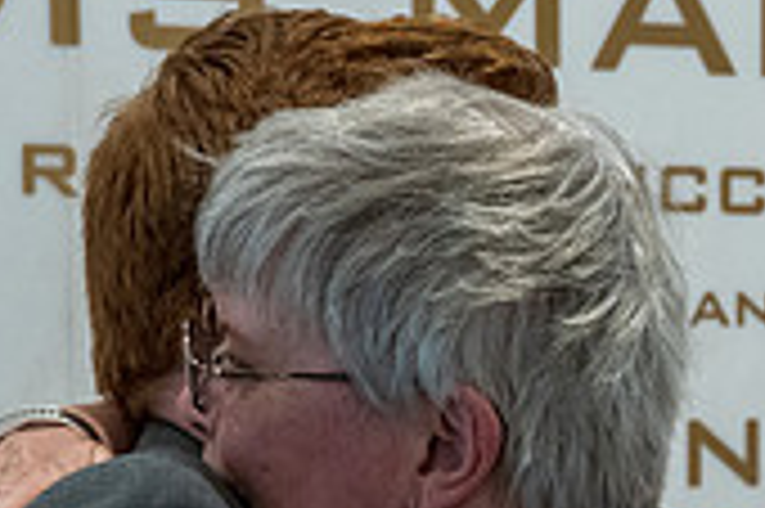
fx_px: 4352
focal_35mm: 205
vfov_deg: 6.6
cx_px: 1076
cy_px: 802
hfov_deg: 9.8
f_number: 7.1
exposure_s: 1/320
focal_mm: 60
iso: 2500
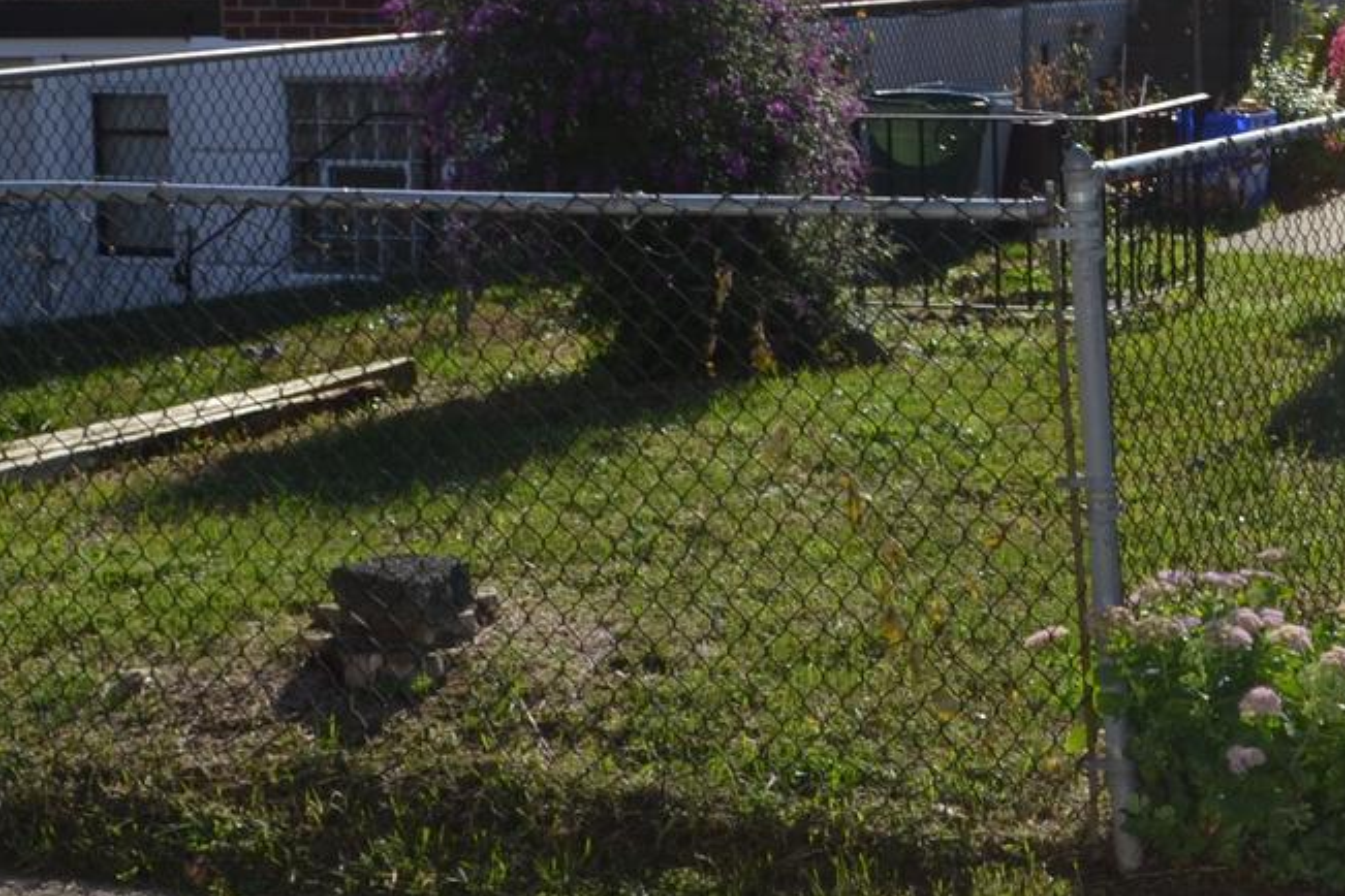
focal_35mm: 85
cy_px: 230
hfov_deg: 23.0
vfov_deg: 16.0
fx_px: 3175
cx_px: 1337
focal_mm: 18
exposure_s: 1/200
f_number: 10
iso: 100
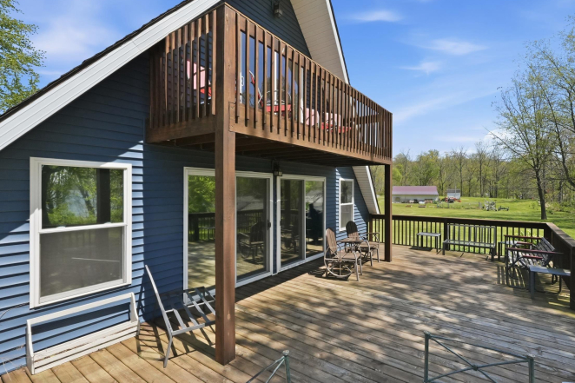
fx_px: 271
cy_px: 197
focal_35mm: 17
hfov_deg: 92.9
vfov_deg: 70.4
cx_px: 321
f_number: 8
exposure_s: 1/2500
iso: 1600
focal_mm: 10
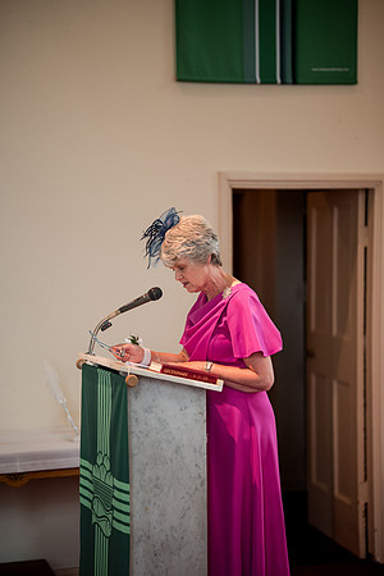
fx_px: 1360
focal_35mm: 85
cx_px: 192
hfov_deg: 16.1
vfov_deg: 23.9
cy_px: 288
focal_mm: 85
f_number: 1.4
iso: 400
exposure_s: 1/500
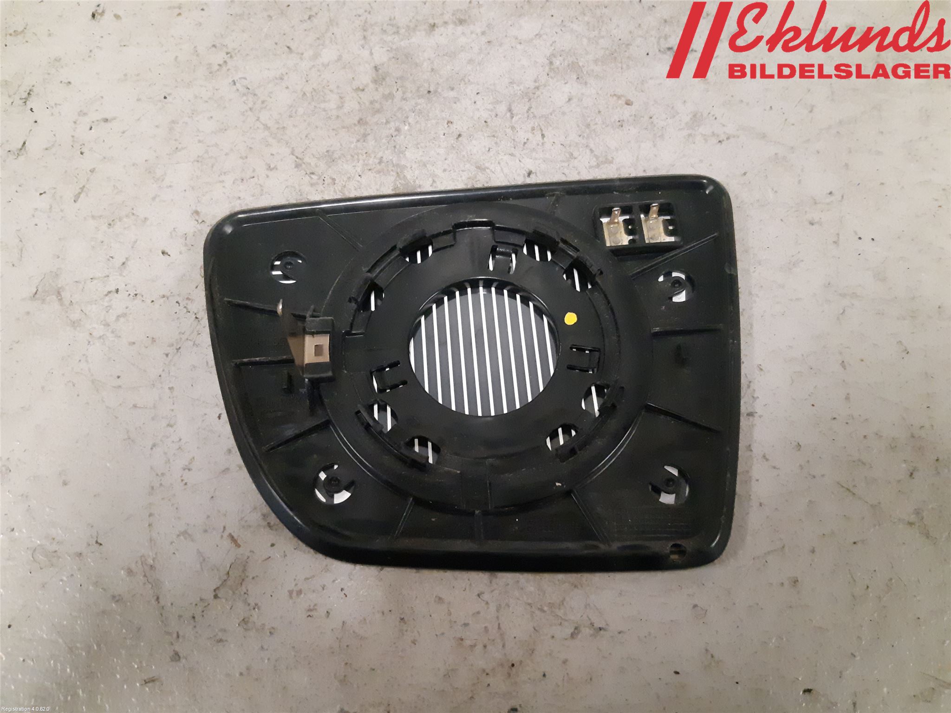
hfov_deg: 67.3
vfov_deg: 53.1
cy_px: 356
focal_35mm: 26
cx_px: 476
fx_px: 714
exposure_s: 1/159
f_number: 1.7
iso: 800
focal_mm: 3.93
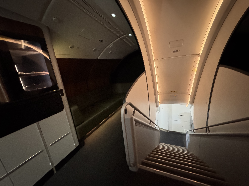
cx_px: 124
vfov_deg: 85.7
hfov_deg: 102.1
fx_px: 101
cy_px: 93
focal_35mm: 14
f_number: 2.2
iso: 1250
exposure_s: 1/25
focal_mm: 2.22
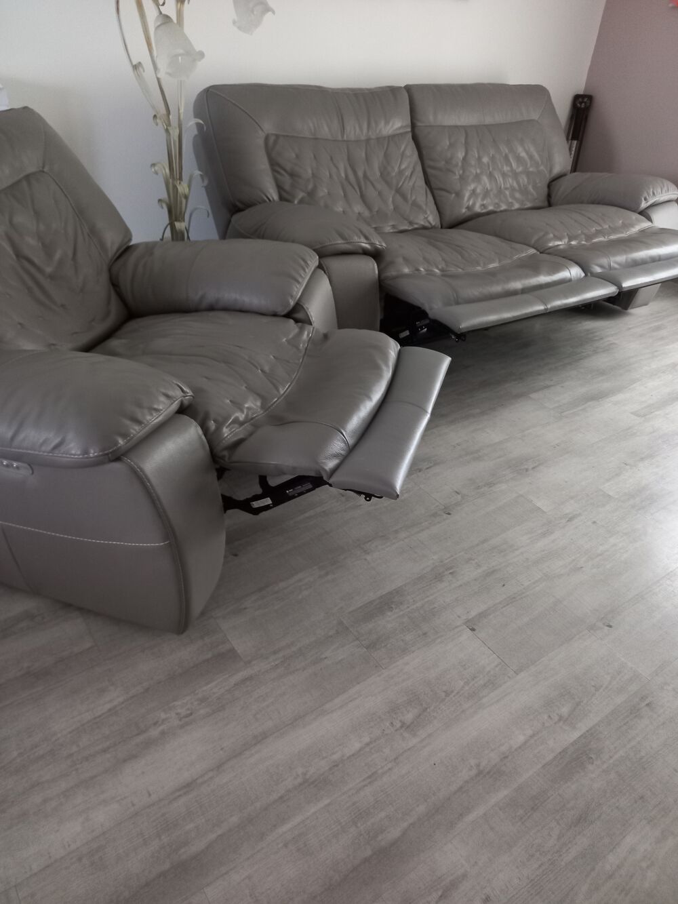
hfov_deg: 54.9
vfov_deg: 69.4
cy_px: 452
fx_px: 653
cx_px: 339
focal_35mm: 25
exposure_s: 1/20
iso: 640
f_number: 2
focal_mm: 4.6
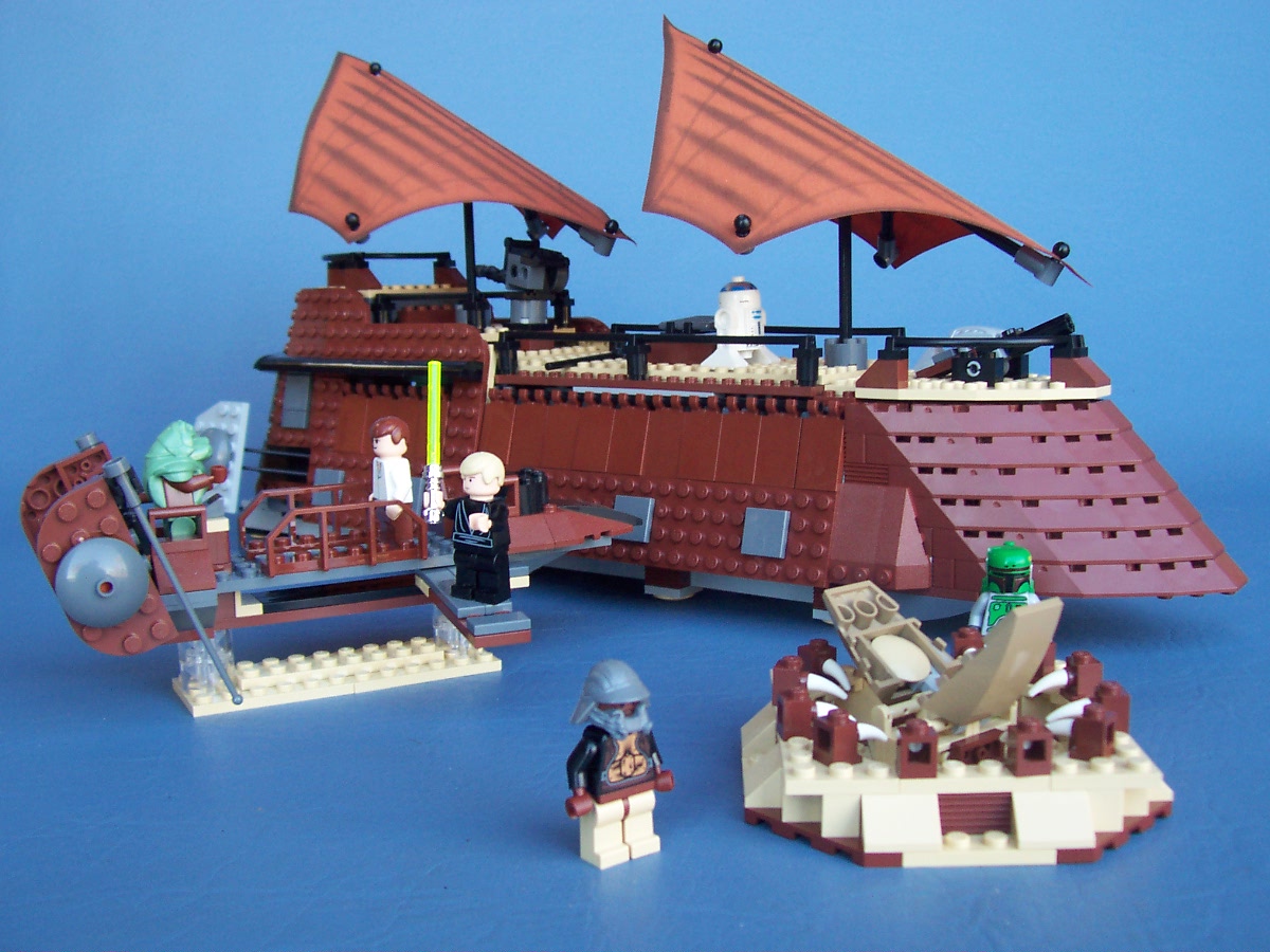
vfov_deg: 38.7
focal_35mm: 37
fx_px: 1357
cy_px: 476
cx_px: 635
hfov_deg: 50.1
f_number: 2.8
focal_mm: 5.6
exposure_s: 1/45
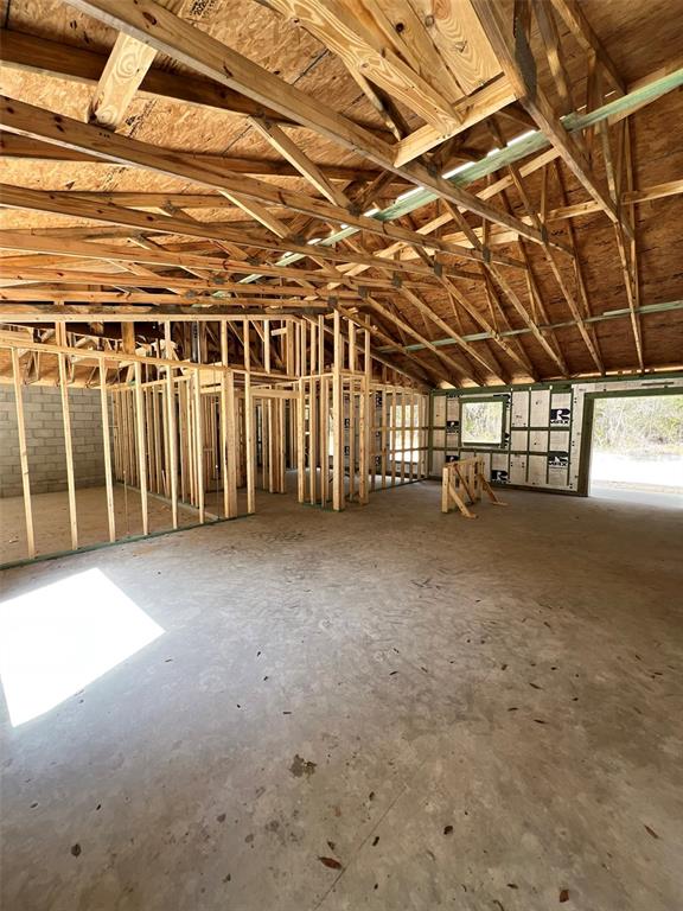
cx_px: 342
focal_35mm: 13
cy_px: 456
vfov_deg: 106.2
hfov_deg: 89.9
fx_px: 342
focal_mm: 1.57
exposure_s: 1/99
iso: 50
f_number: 1.8
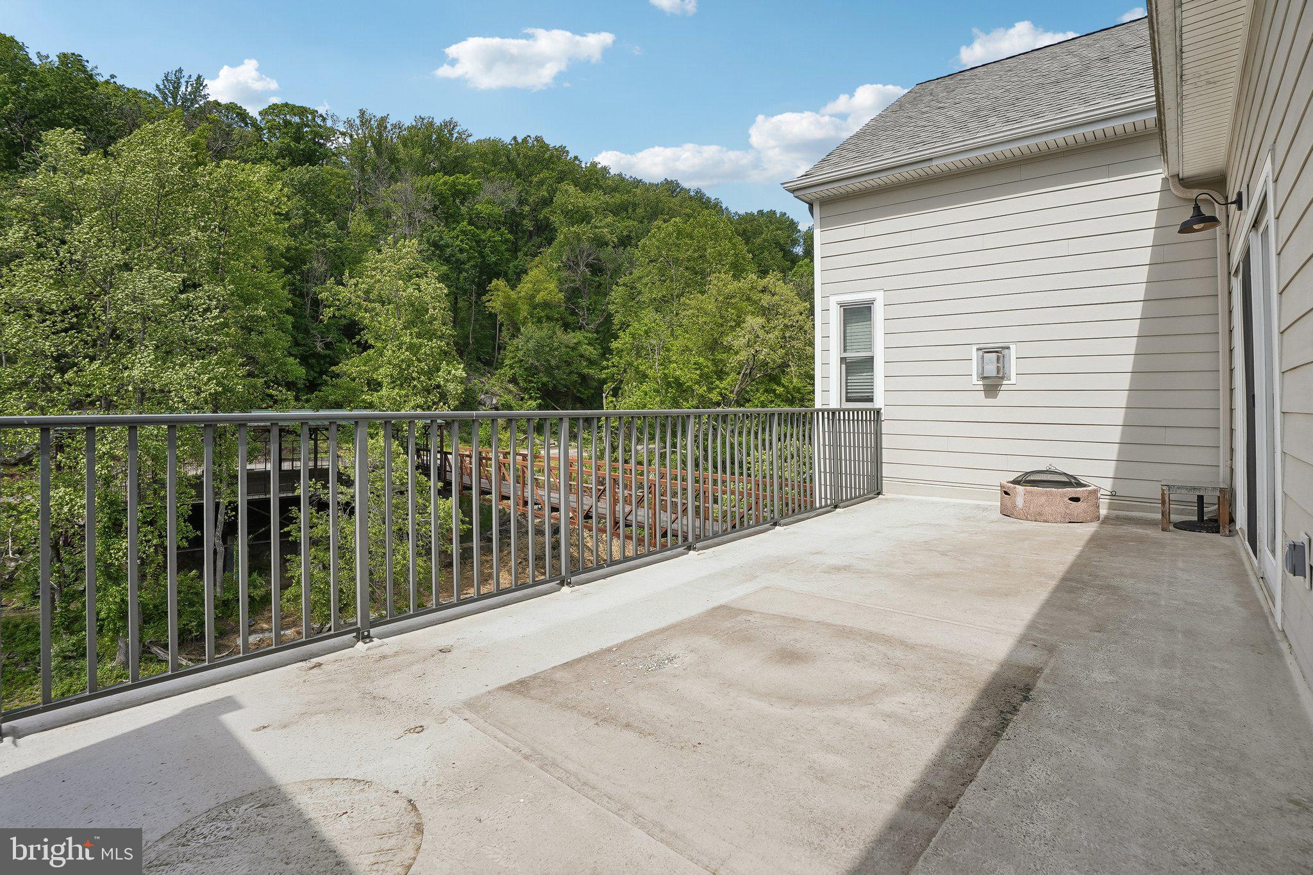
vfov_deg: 73.7
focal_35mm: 16
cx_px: 656
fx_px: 583
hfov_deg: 96.7
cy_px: 438
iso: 100
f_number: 8
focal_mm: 16
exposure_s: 1/200
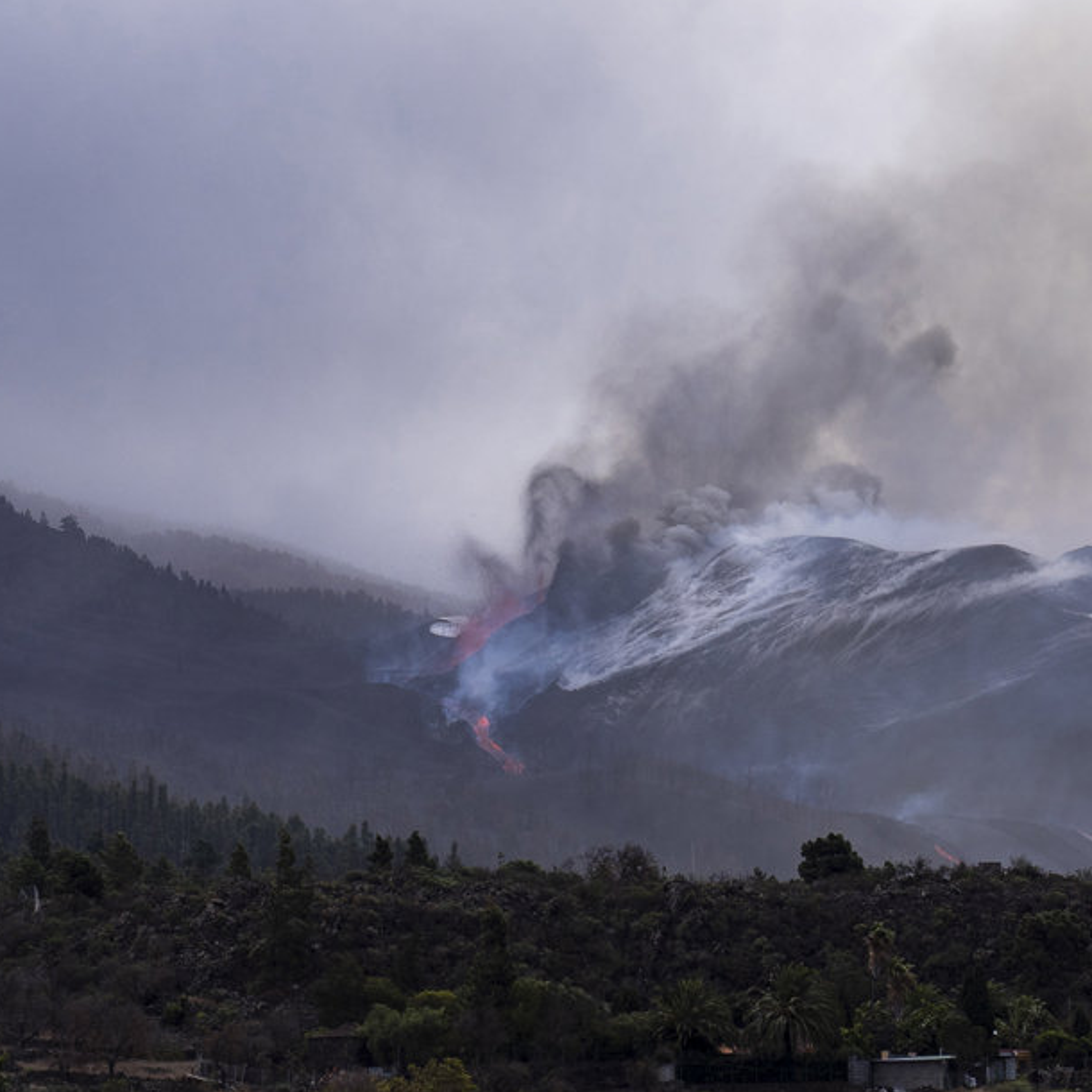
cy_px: 534
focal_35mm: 153
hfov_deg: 11.4
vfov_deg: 11.4
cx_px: 709
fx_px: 5461
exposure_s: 1/400
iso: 80
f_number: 8
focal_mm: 75
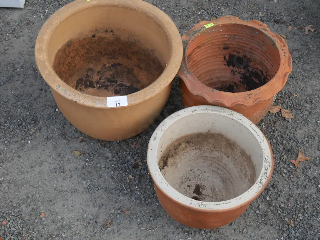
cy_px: 120
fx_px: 536
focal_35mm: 58
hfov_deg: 33.2
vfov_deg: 25.2
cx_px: 160
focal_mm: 29
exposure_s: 1/60
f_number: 10
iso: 640
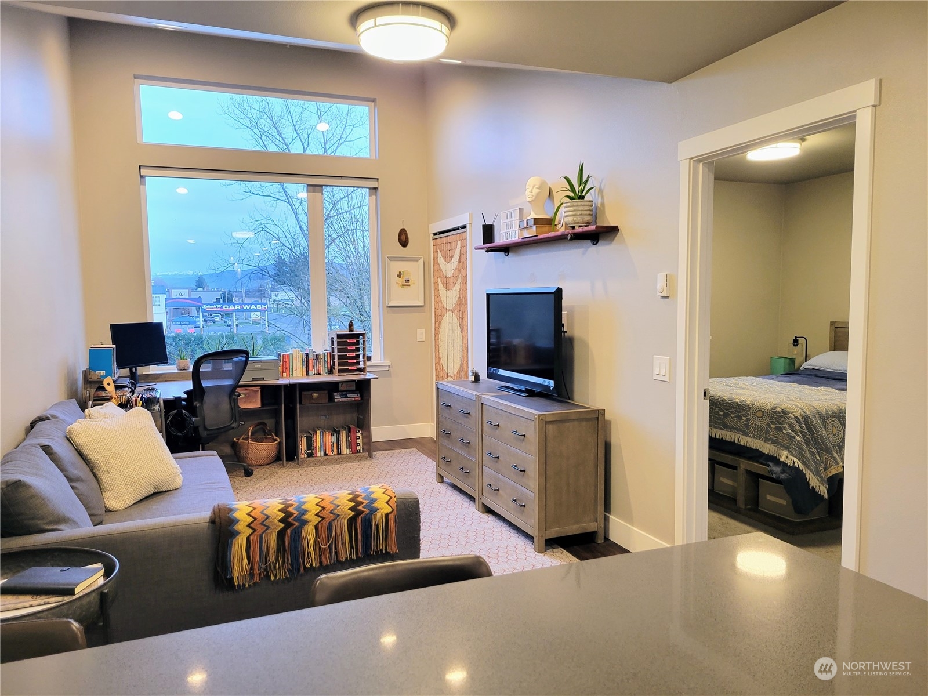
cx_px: 464
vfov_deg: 53.1
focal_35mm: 26
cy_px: 348
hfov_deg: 67.3
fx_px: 697
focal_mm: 5.4
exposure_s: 1/60
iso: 200
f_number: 1.8
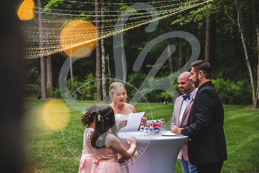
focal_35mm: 70
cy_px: 86
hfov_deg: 28.8
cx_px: 130
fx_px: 504
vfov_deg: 19.5
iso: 250
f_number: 2.8
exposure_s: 1/125
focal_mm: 70
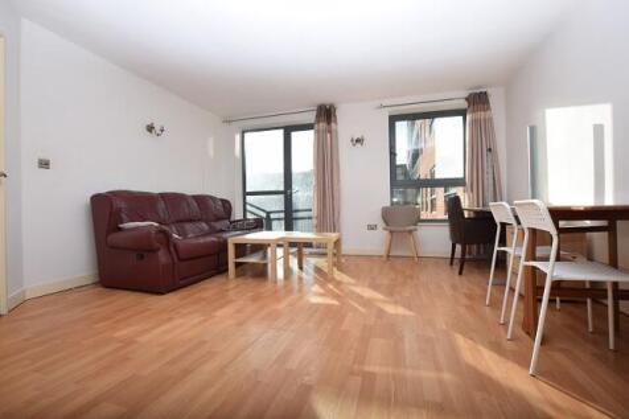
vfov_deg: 77.3
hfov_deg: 100.4
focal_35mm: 15
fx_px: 262
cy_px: 210
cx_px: 314
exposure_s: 1/250
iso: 250
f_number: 8
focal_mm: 10
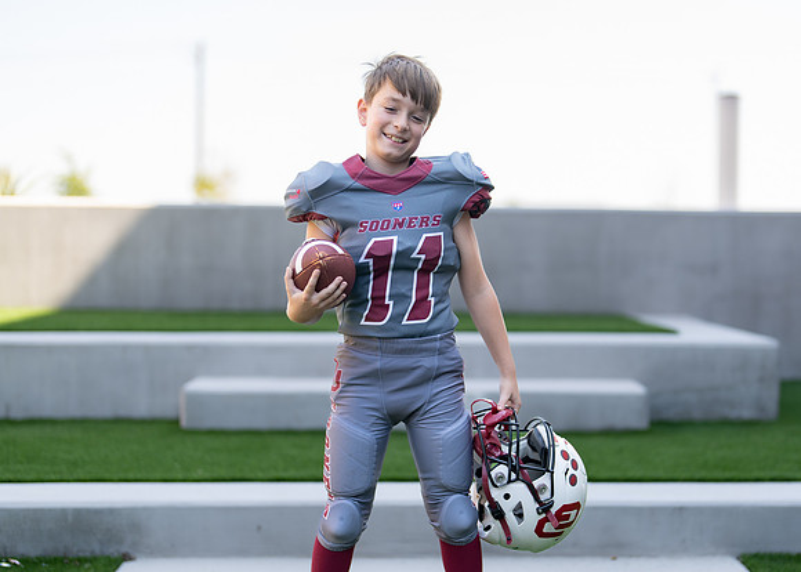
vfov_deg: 20.7
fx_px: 1564
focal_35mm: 69
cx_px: 485
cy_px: 298
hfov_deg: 28.6
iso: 100
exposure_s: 1/1600
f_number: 1.2
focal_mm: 50
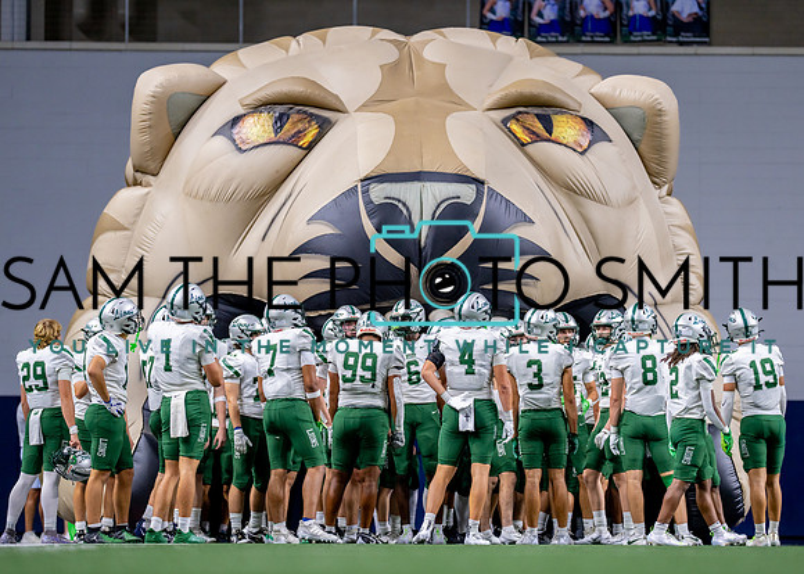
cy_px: 276
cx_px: 430
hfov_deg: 13.2
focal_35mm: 152
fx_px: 3465
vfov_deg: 9.5
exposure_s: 1/1250
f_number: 1.8
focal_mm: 135
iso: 1000
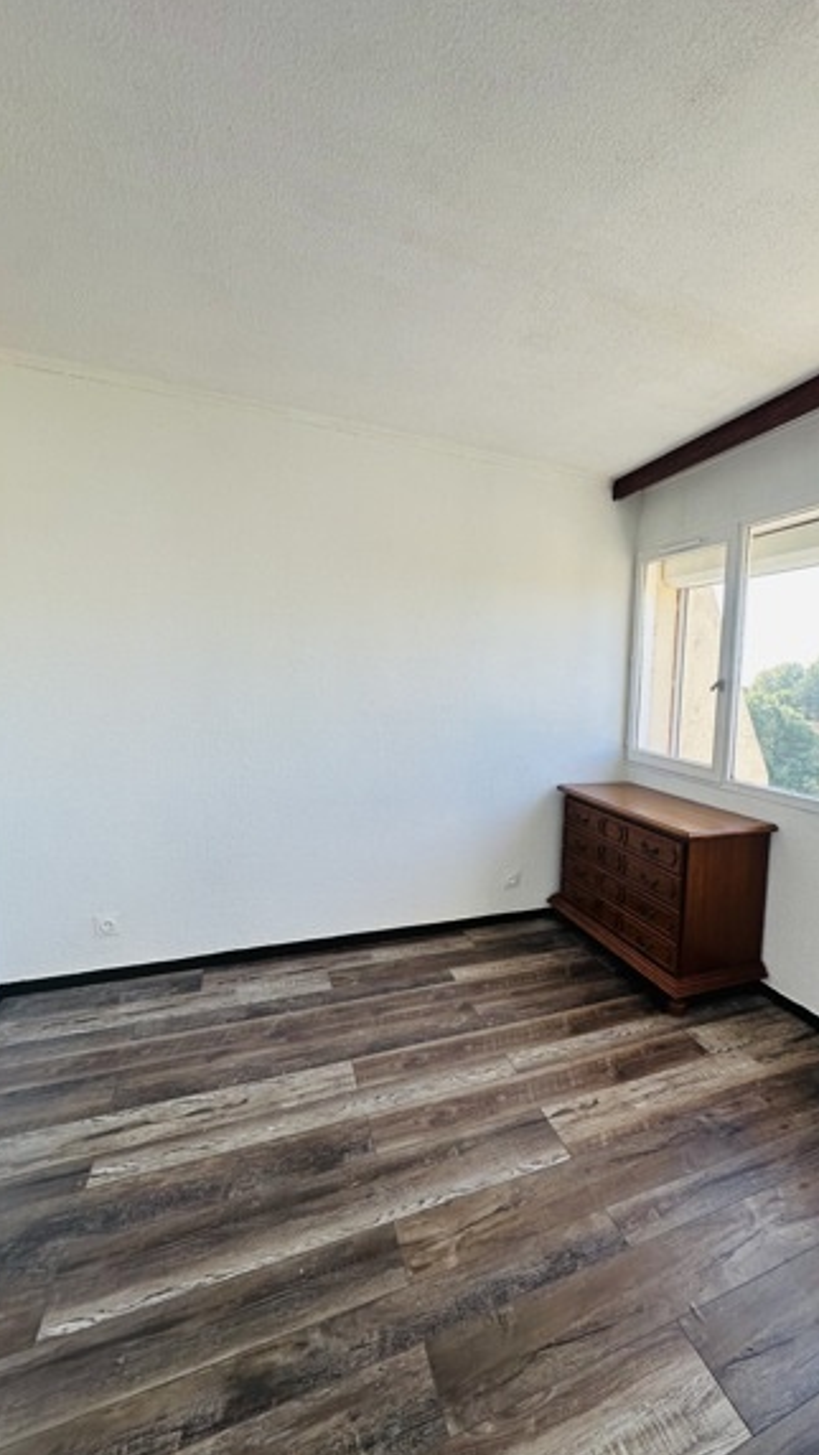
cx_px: 539
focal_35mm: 16
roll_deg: -2.7
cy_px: 748
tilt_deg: -5.7
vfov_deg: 99.3
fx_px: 617
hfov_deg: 65.5
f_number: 2.2
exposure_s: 1/171
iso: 40
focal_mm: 2.22
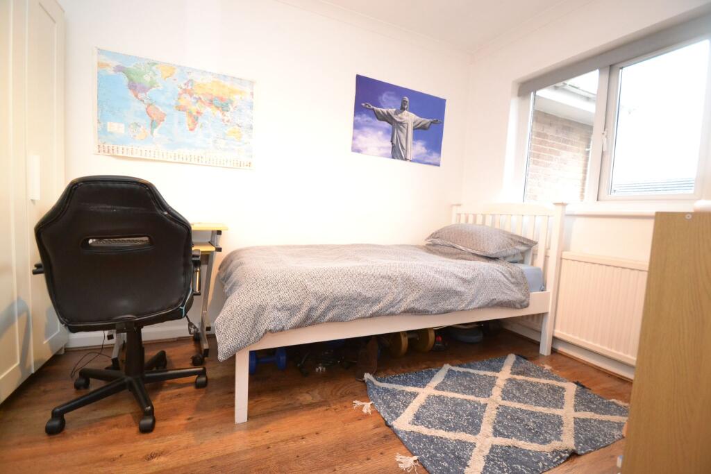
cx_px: 356
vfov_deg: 77.3
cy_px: 237
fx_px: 296
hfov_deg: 100.4
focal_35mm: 15
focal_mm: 10
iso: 2800
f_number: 3.5
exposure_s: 1/60
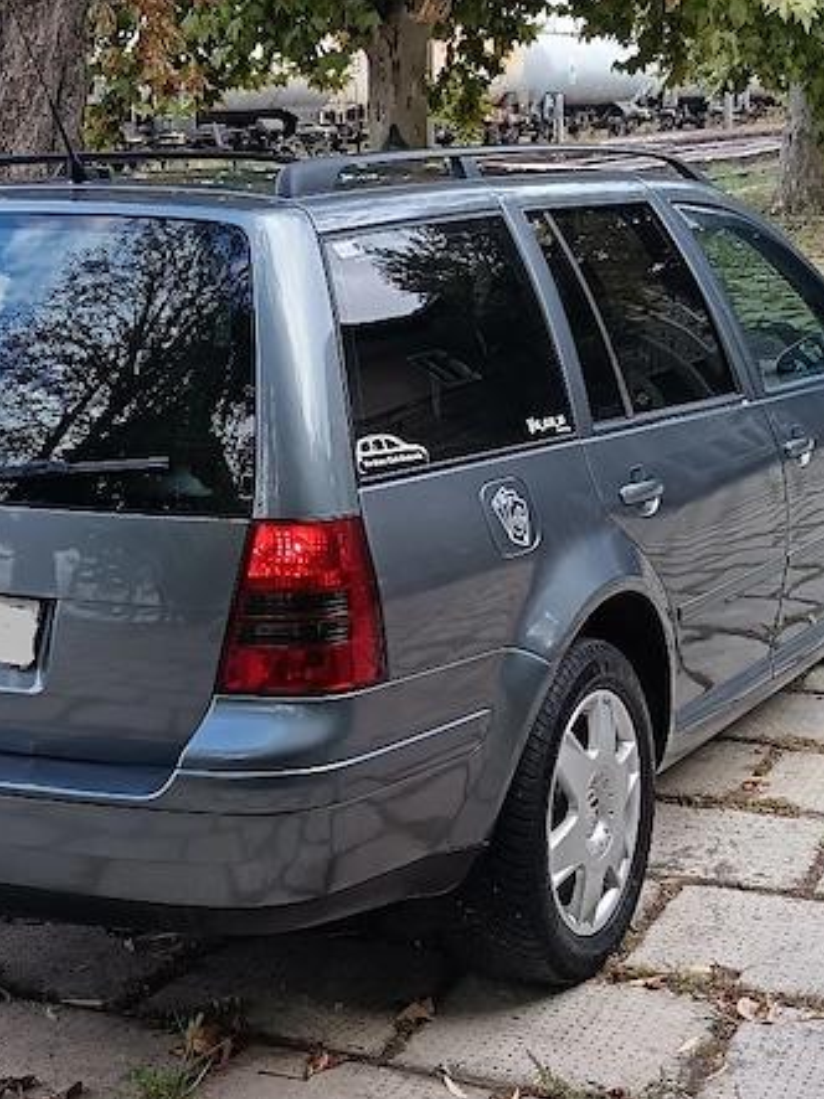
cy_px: 543
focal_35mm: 65
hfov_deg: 22.5
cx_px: 298
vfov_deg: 29.8
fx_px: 2064
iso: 295
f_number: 1.75
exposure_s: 1/100
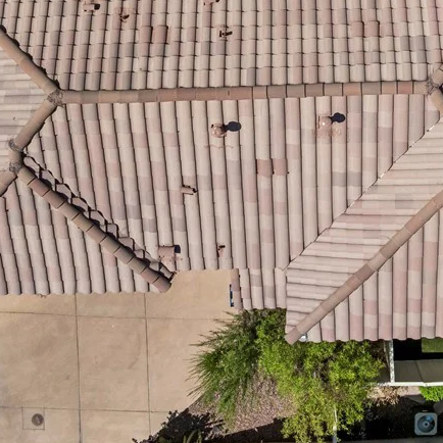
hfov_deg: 33.6
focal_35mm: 50
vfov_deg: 32.9
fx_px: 724
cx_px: 305
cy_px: 77
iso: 100
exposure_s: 1/500
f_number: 2.8
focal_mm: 12.29
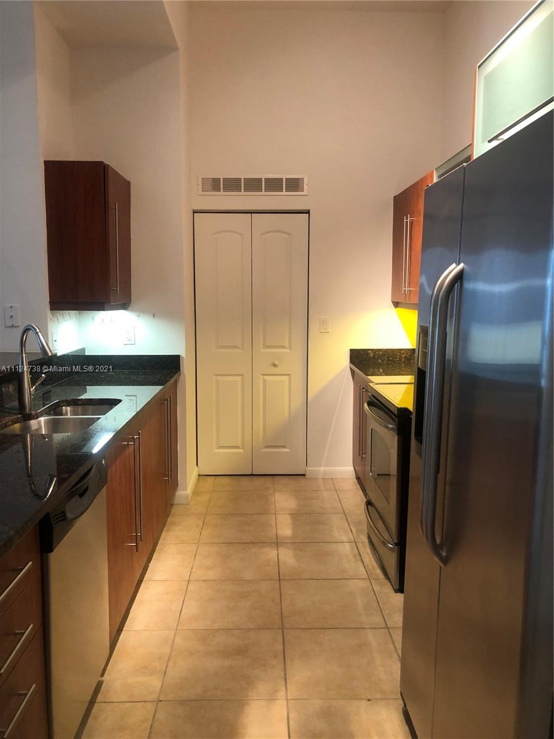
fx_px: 597
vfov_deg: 63.4
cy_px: 370
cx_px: 277
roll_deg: -0.3
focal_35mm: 28
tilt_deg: -7.5
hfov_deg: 49.7
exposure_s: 1/15
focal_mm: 3.99
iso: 50
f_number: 1.8
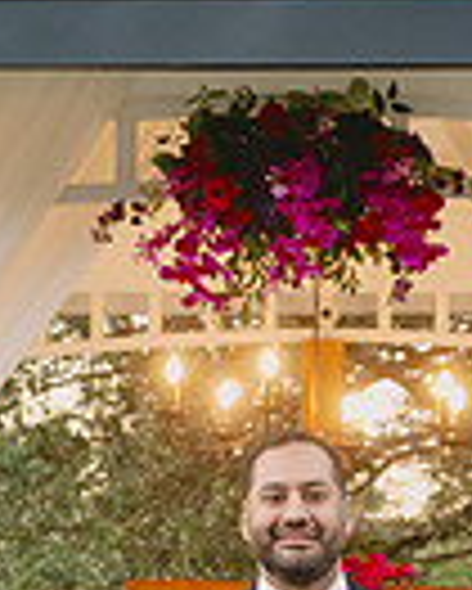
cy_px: 775
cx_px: 294
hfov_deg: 10.4
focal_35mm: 148
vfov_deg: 12.6
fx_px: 2581
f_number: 4.5
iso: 1250
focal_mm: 46
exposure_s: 1/320
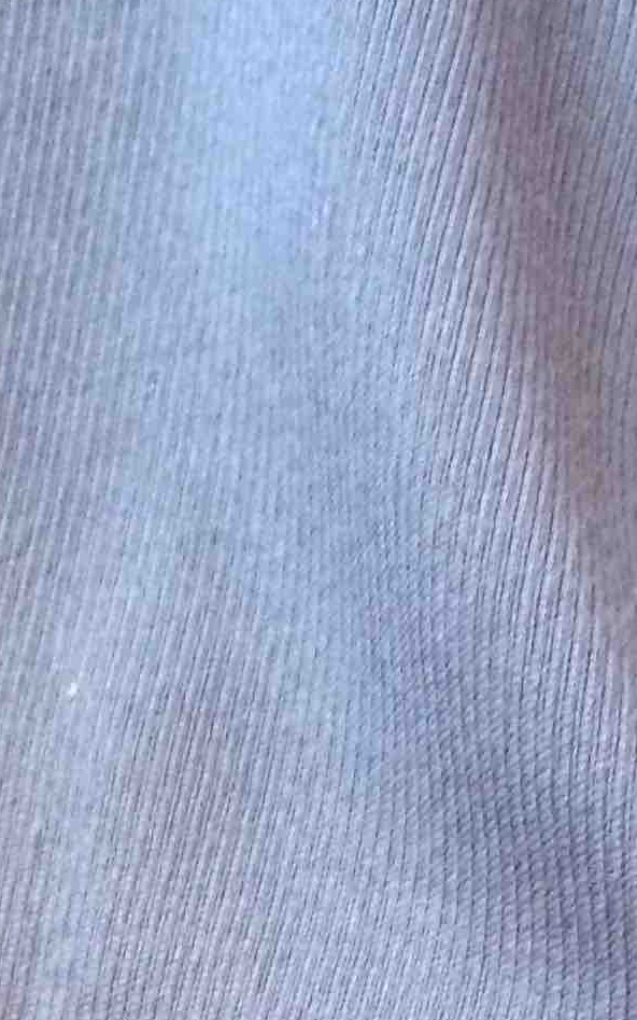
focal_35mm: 106
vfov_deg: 17.9
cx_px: -196
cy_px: 1450
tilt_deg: -78.0
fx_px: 2944
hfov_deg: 12.0
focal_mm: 4.15
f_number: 2.2
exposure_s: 1/20
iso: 320
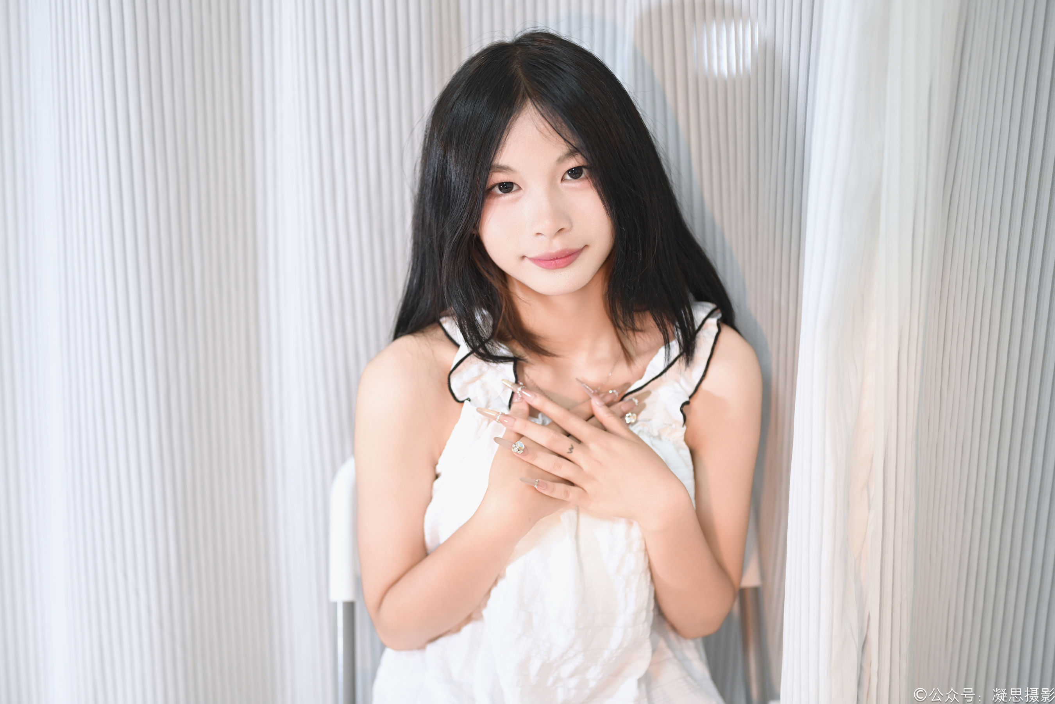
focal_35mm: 50
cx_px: 528
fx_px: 1465
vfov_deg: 27.0
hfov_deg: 39.6
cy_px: 352
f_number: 2
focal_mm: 50
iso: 900
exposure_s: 1/100
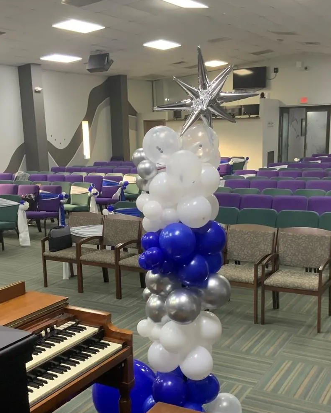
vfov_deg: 40.2
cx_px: 147
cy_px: 243
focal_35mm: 46
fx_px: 563
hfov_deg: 32.7
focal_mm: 3
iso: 125
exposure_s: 1/60
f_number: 1.8
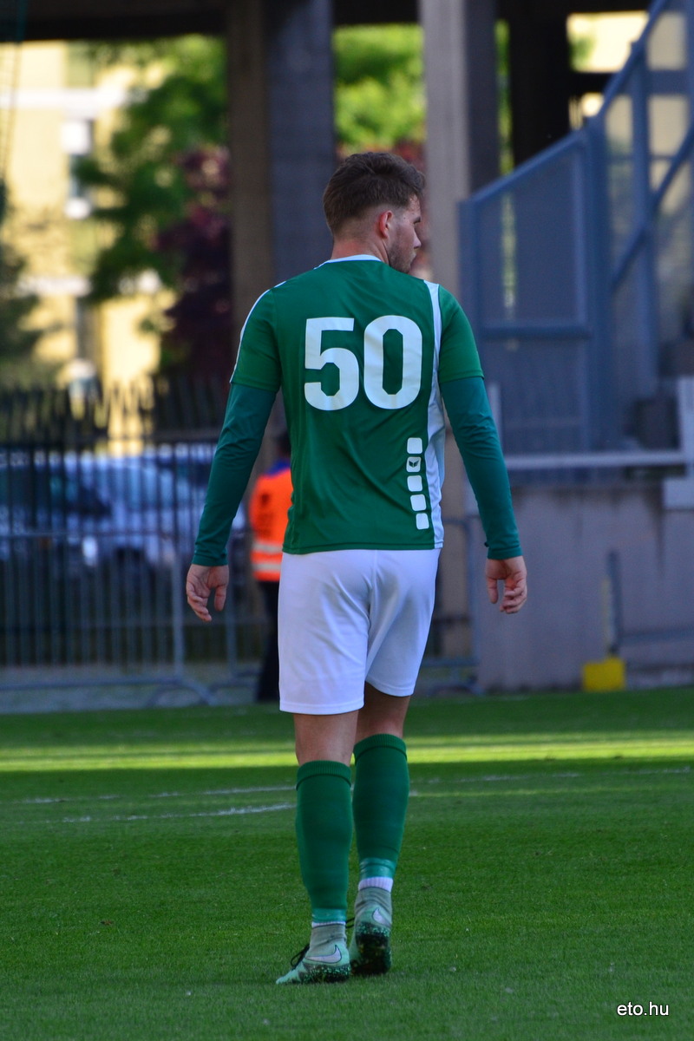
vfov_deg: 5.5
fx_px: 10843
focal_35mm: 375
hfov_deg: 3.7
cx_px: 347
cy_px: 520
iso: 400
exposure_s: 1/800
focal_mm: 250
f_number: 5.6
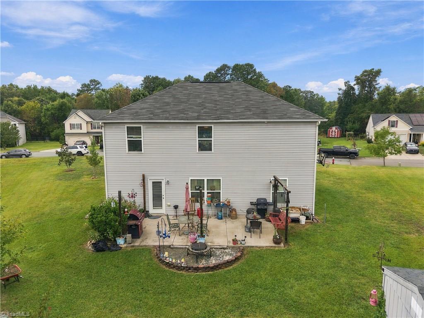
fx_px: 294
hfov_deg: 71.6
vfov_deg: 56.8
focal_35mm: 24
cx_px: 212
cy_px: 159
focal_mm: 8.7
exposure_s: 1/3200
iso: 230
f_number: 1.8
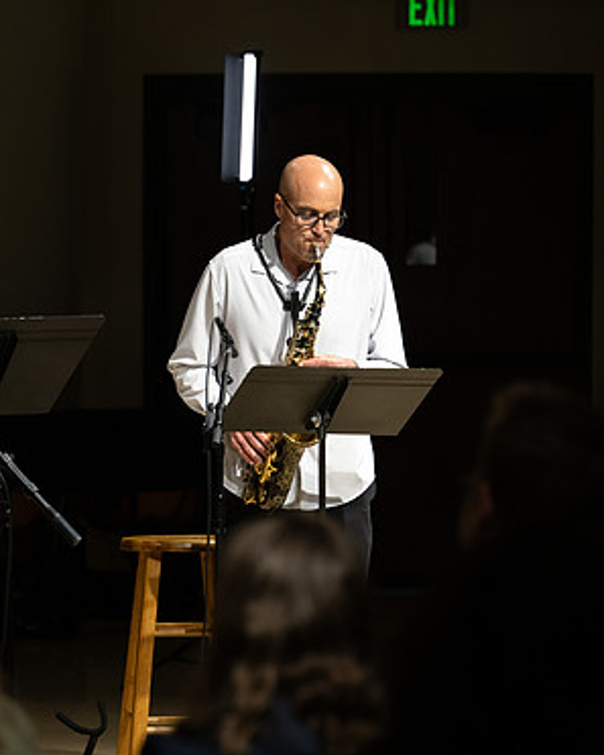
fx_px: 4579
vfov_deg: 9.4
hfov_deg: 7.5
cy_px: 320
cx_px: 301
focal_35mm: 205
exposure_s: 1/160
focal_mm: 180
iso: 2000
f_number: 5.6
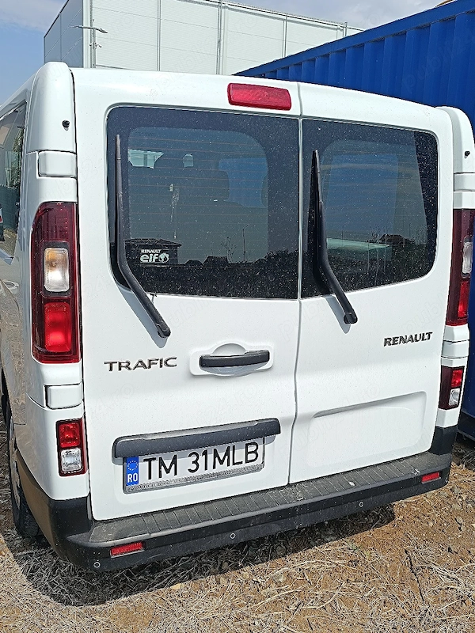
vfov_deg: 71.6
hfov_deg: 56.8
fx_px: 439
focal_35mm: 24
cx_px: 238
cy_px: 316
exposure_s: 1/1111
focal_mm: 6.14
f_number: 1.65
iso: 51
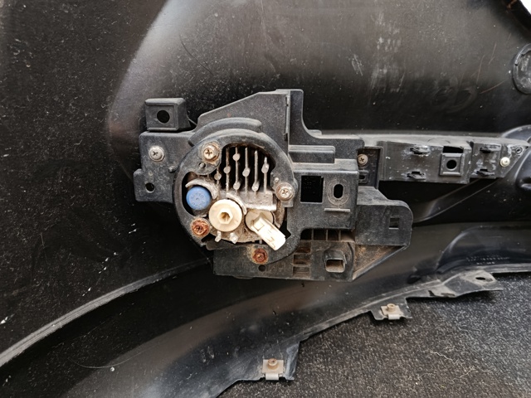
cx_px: 266
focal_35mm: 24
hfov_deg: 71.6
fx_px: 368
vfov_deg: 56.8
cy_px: 199
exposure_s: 1/100
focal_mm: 5.24
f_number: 1.7
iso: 280
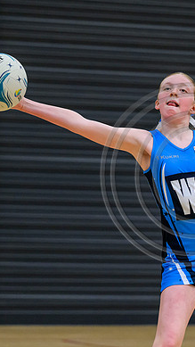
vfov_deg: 9.7
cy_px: 222
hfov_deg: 5.5
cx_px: 185
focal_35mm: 222
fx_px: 2039
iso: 6400
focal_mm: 102
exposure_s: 1/1250
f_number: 2.8
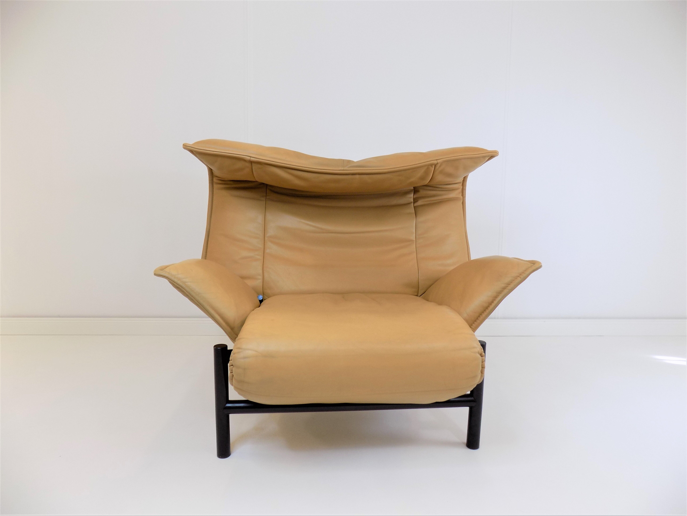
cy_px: 258
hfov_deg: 73.9
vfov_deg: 58.9
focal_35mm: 23
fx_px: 456
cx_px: 344
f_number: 3.1
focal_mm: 4
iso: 80
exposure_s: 1/40
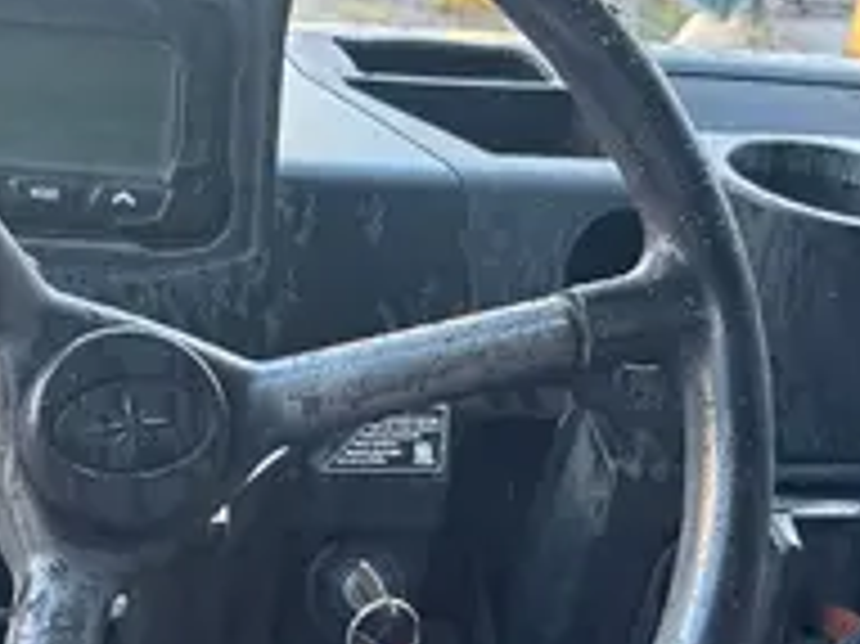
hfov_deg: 25.9
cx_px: 315
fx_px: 1862
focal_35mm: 75
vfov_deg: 19.5
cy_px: 457
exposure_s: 1/92
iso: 125
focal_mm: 5.96
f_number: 1.6
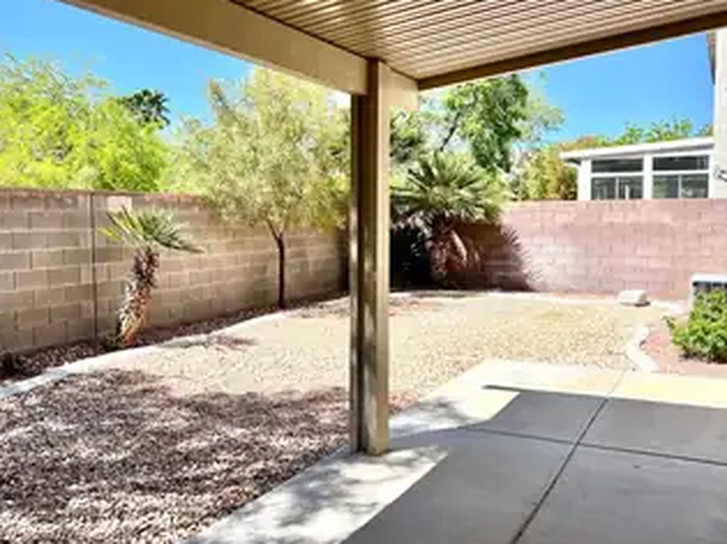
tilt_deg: -3.7
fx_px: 693
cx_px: 365
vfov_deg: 42.9
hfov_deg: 55.4
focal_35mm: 33
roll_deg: +0.6
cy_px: 249
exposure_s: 1/3831
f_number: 1.5
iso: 50
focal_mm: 5.7
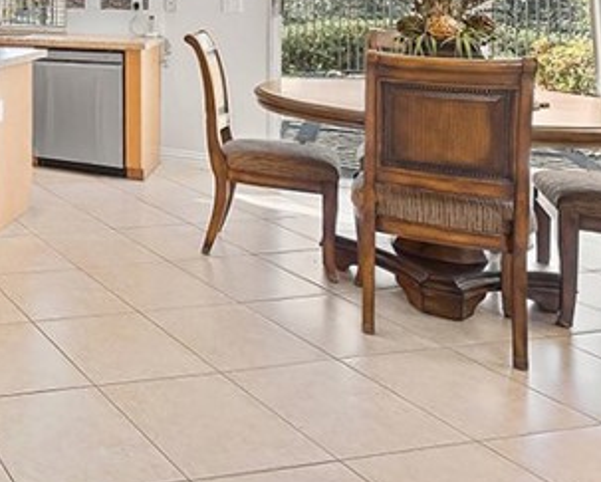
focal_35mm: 38
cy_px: 12
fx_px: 677
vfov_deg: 35.8
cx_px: -167
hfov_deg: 34.8
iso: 1250
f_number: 5
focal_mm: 12
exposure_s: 1/50
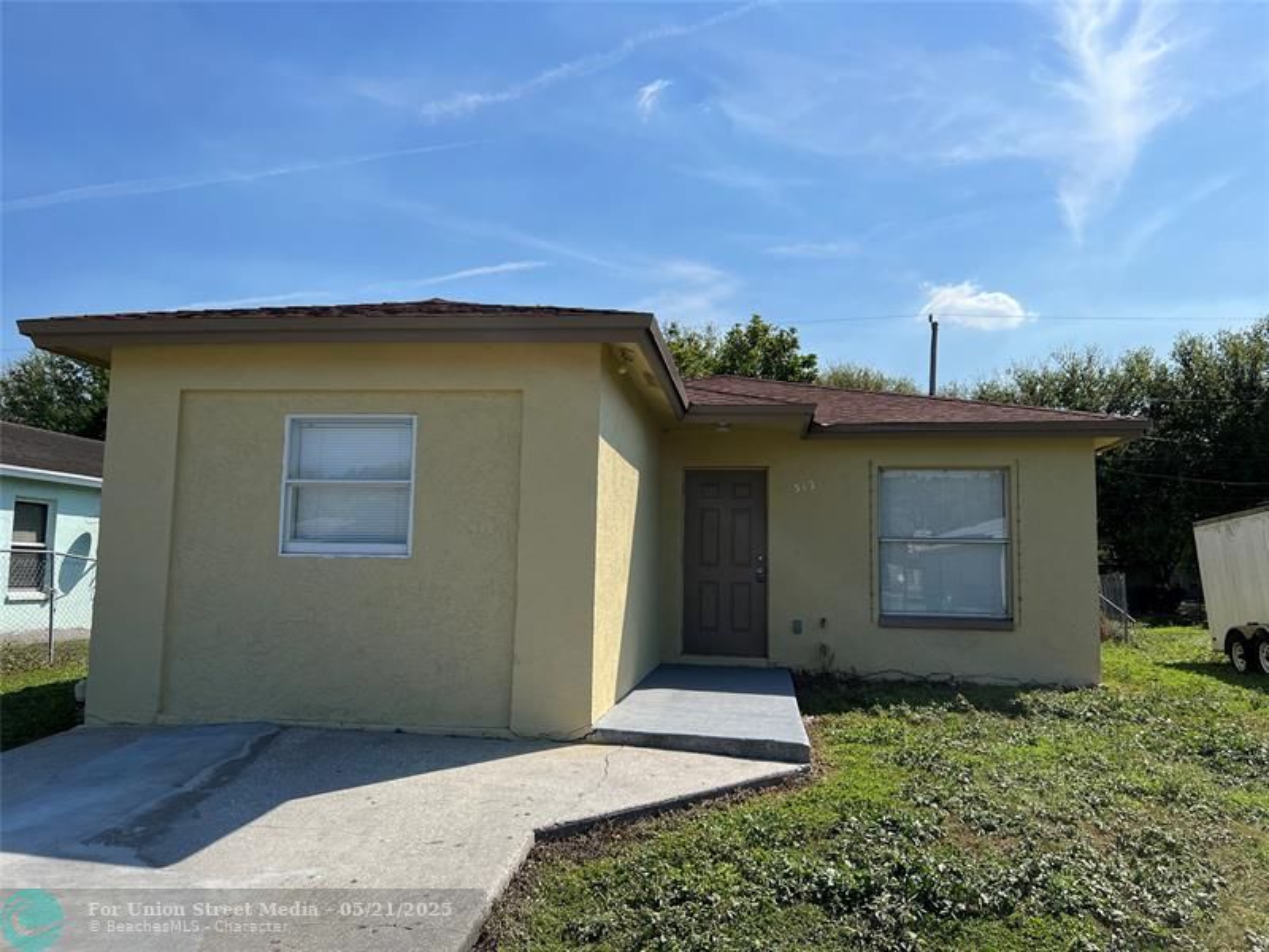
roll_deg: -0.5
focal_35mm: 26
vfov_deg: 53.1
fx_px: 953
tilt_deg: +5.3
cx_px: 634
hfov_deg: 67.3
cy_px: 476
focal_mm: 5.7
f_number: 1.5
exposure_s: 1/6993
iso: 50
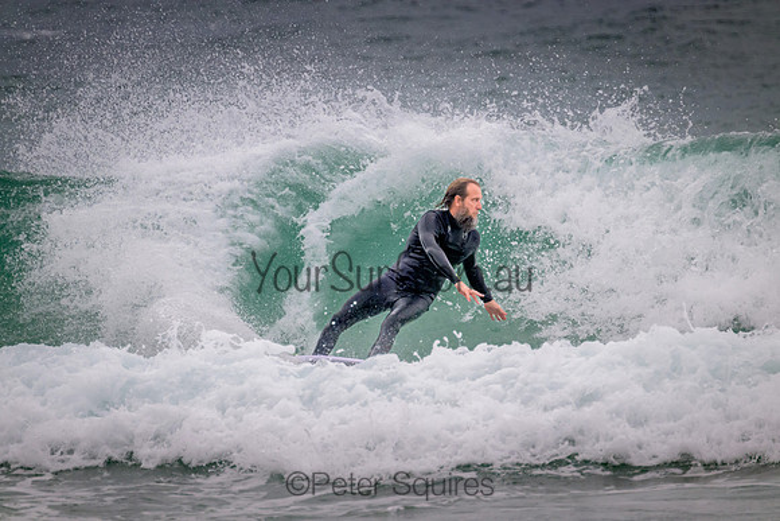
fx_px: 17337
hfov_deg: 2.6
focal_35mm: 800
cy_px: 260
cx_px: 390
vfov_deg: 1.7
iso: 2500
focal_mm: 800
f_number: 11
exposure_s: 1/1600
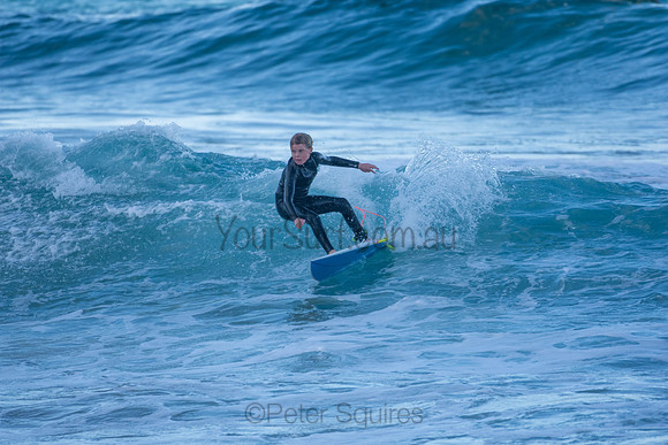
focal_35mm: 750
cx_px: 334
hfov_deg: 2.7
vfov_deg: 1.8
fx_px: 13919
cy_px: 222
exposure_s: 1/1000
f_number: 5.6
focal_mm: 500
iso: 450
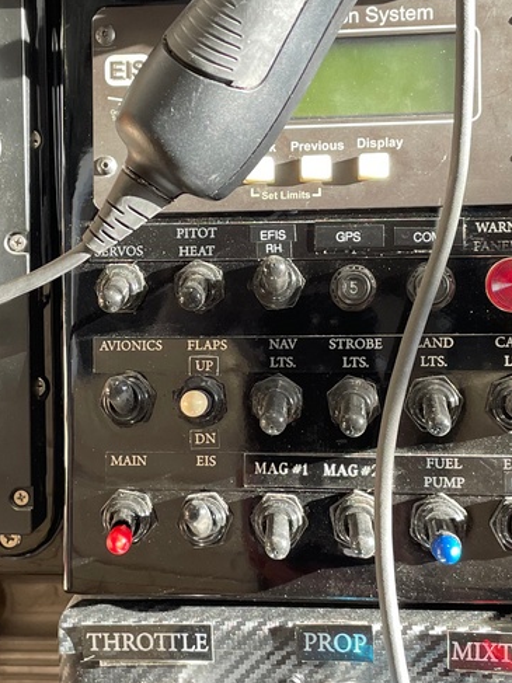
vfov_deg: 33.7
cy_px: 294
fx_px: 1125
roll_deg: +1.2
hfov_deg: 25.6
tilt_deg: -4.5
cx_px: 216
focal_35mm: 57
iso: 100
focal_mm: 4.2
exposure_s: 1/121
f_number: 1.6
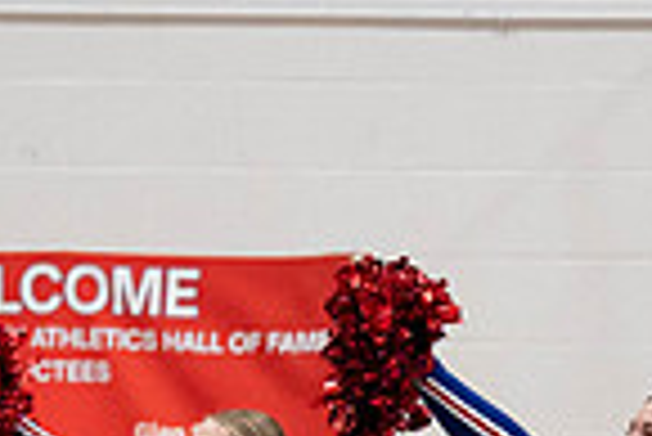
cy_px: 587
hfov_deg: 2.2
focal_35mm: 949
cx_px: 706
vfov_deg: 1.5
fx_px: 17204
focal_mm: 200
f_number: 2.8
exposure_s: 1/1000
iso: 4000
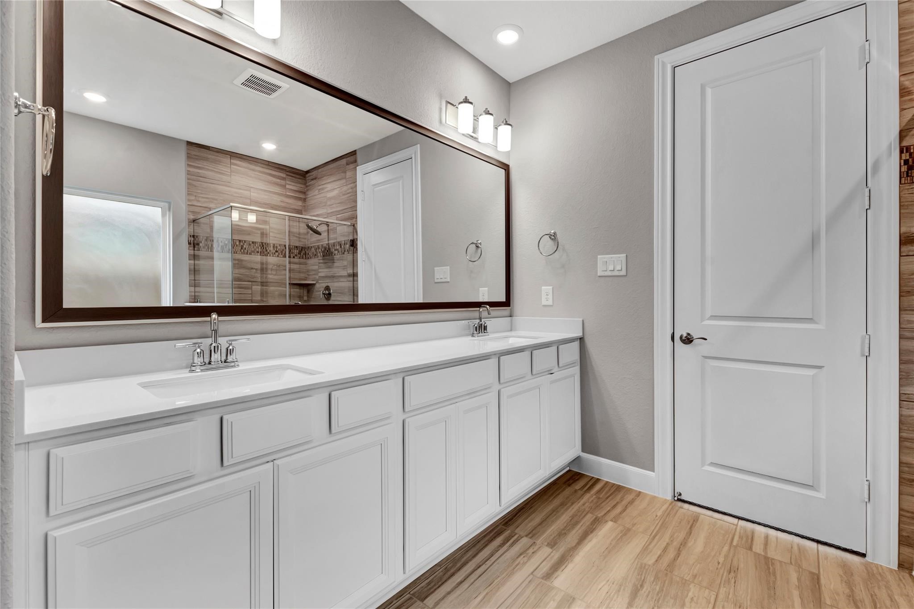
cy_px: 304
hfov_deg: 100.4
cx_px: 457
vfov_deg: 77.3
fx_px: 381
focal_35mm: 15
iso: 200
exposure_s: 1/30
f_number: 8
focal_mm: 10
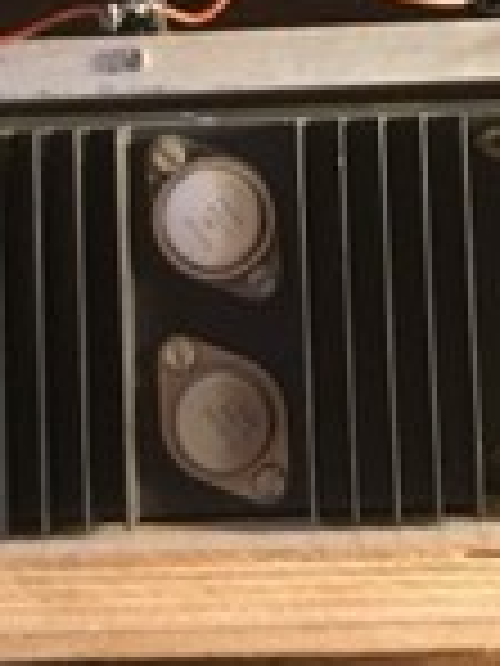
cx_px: 302
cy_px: -9
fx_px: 1810
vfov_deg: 20.2
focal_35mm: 94
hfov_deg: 15.7
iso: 200
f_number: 2.2
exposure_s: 1/17
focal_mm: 4.15
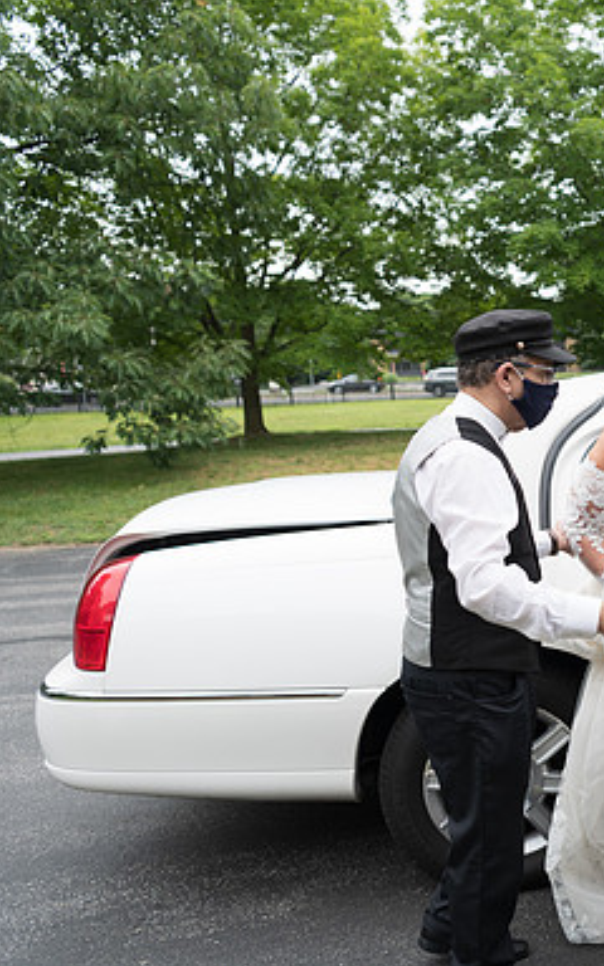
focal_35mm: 37
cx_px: 702
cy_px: 484
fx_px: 974
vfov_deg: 52.7
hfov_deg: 30.0
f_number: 3.2
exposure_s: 1/250
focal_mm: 24
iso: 64
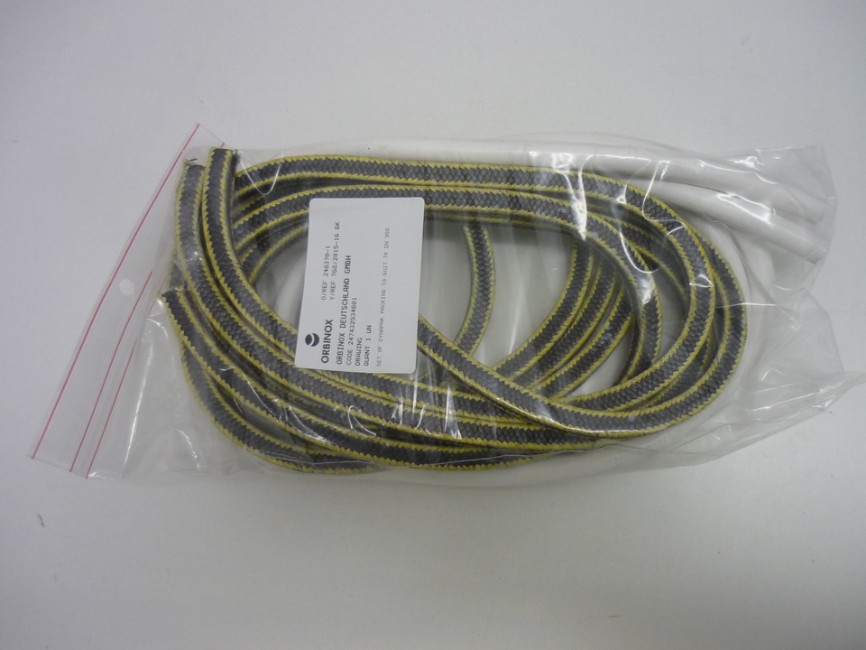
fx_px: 826
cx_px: 433
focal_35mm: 33
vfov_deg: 42.9
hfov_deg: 55.4
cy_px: 325
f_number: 2.8
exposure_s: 1/30
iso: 250
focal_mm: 5.5
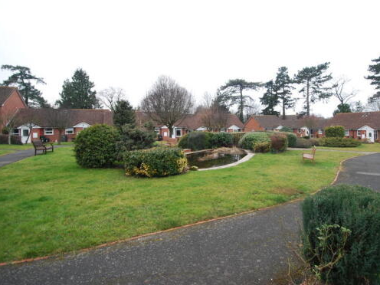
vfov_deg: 68.5
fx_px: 209
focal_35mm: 19
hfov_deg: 83.9
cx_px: 223
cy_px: 128
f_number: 4
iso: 200
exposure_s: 1/60
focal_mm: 10
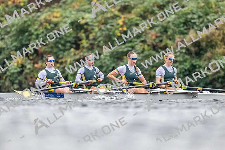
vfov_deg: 1.5
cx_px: 112
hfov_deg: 2.3
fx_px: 5622
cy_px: 75
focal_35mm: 900
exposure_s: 1/2500
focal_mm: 600
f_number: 4
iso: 4000
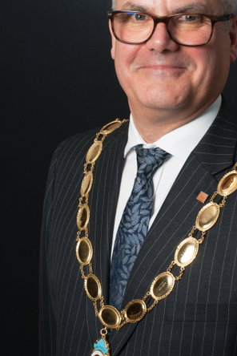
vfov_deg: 25.1
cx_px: 166
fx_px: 800
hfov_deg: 16.8
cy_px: 173
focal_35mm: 81
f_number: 13
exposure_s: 1/125
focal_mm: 50
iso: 280
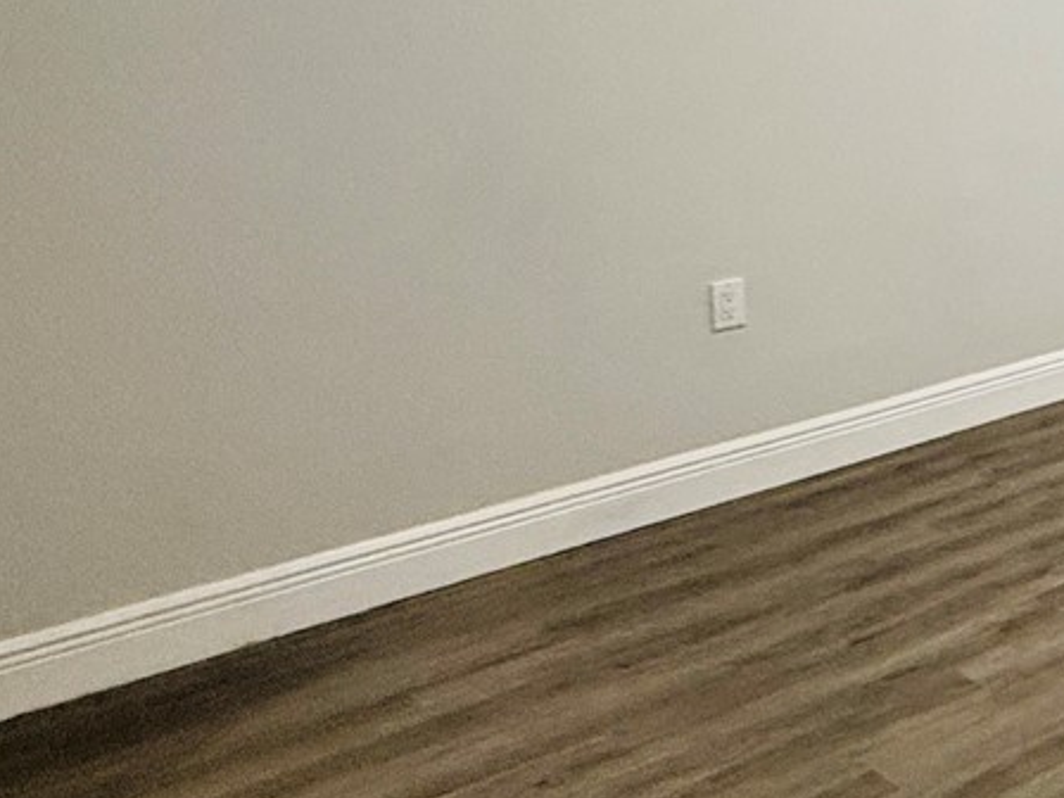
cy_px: -45
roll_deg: +0.8
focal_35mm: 50
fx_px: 1537
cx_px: 1665
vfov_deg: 27.1
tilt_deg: -1.5
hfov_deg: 25.9
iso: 400
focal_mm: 2.22
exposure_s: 1/120
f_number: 2.2
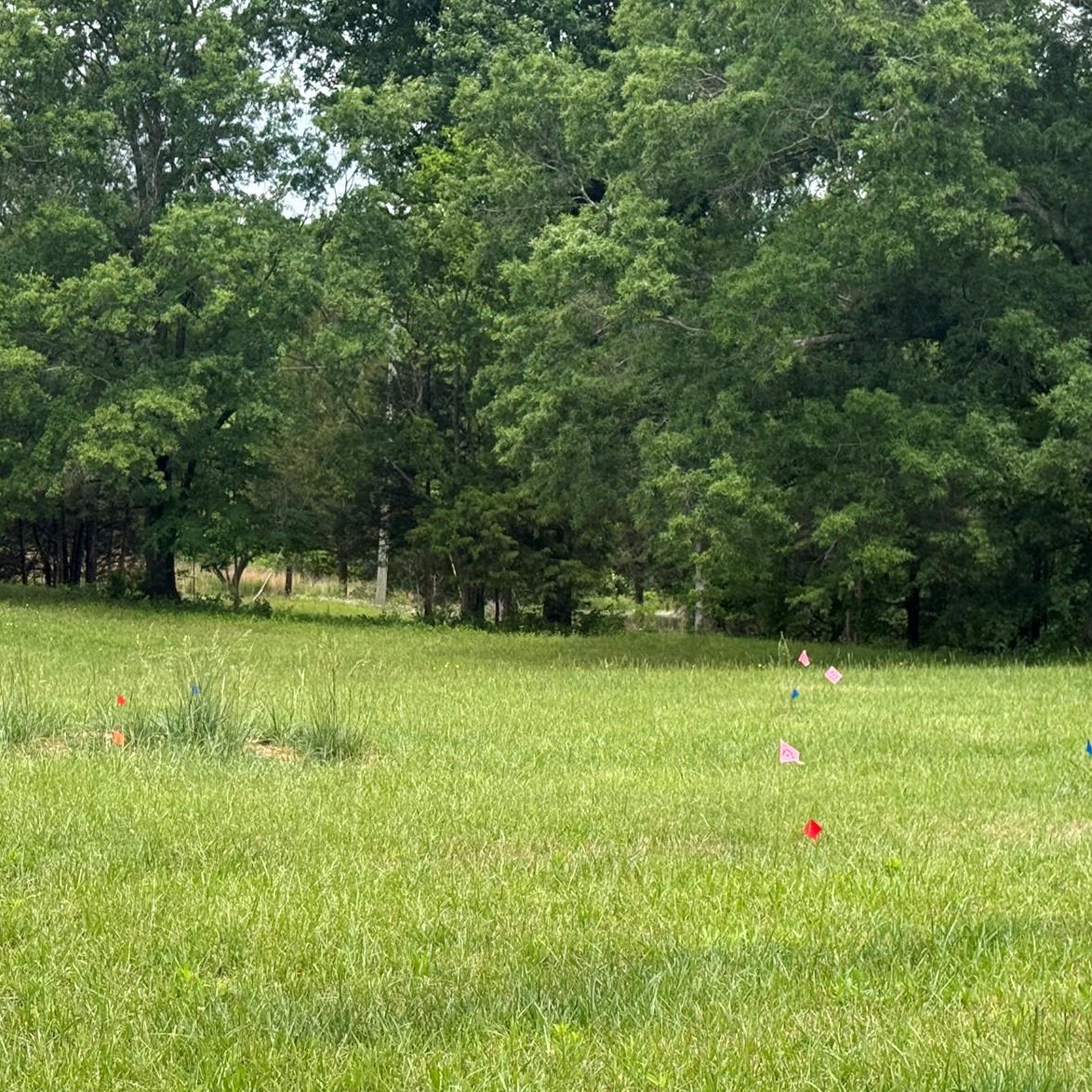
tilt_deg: -6.5
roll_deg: -2.1
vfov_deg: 23.3
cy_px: 706
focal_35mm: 74
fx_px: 2641
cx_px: 520
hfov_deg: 23.4
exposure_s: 1/2415
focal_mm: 6.76
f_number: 1.78
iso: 80
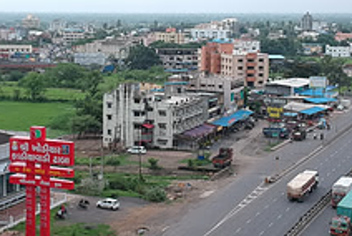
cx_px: 141
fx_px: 695
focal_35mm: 71
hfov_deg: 28.4
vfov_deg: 19.2
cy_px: 79
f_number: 2.6
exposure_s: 1/640
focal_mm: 4.49
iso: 100
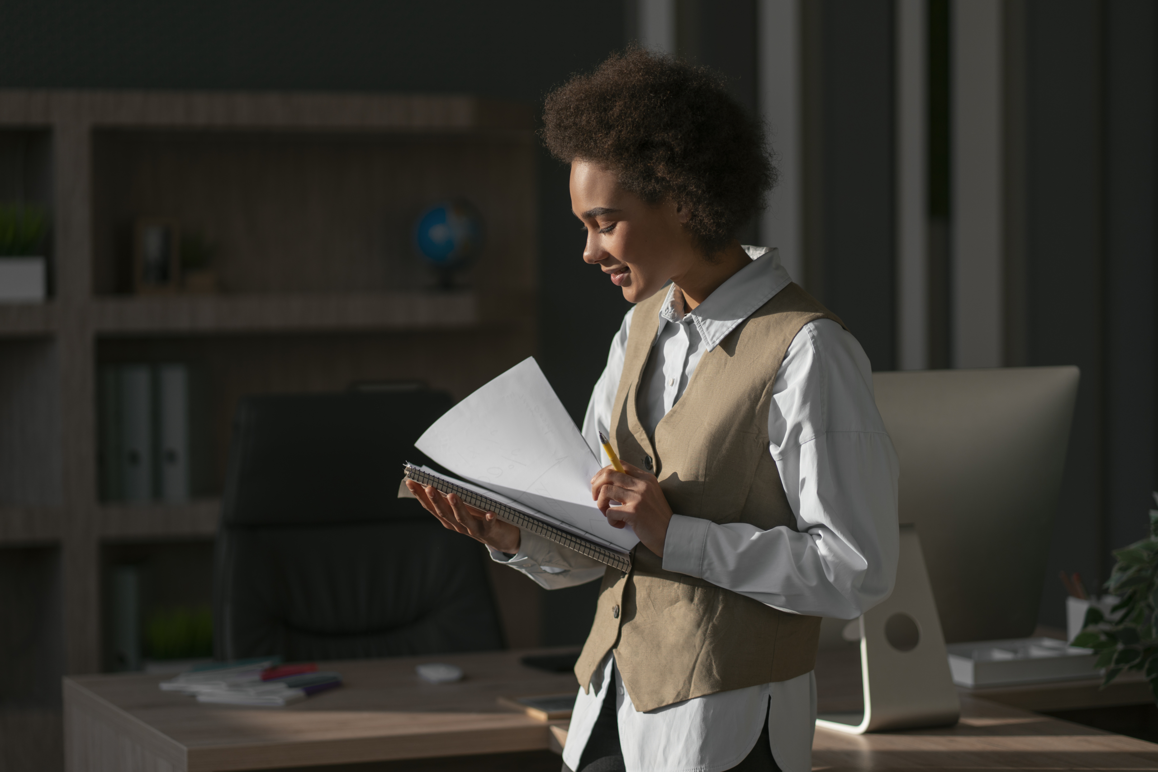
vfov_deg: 16.1
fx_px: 2734
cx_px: 579
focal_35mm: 85
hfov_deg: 23.9
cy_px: 386
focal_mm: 85
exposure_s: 1/1600
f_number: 2
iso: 100
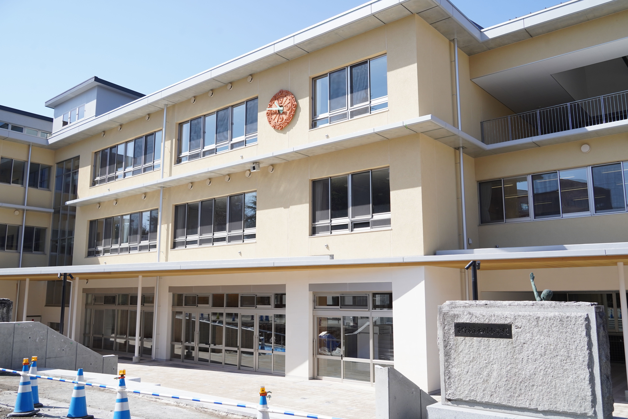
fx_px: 541
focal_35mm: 31
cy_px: 210
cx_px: 314
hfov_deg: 60.3
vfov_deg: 42.3
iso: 500
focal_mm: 31
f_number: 8
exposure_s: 1/800
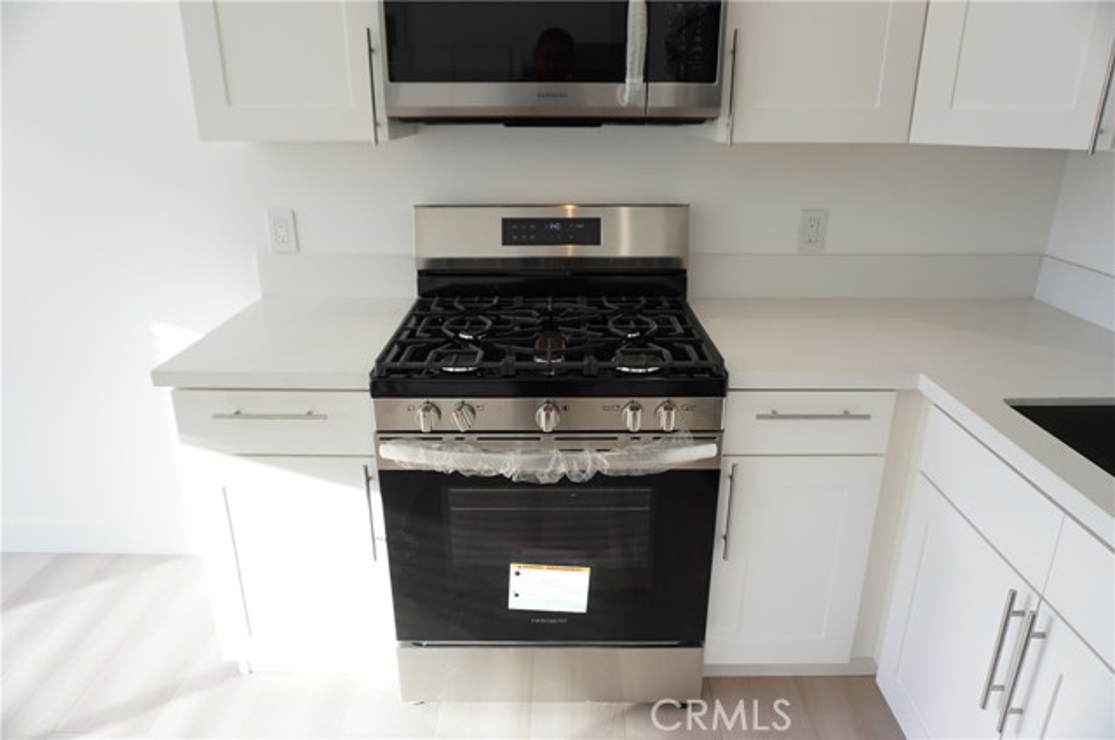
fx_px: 742
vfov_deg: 53.0
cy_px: 370
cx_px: 558
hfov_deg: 73.8
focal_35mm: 24
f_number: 4
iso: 100
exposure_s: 1/60
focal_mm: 16
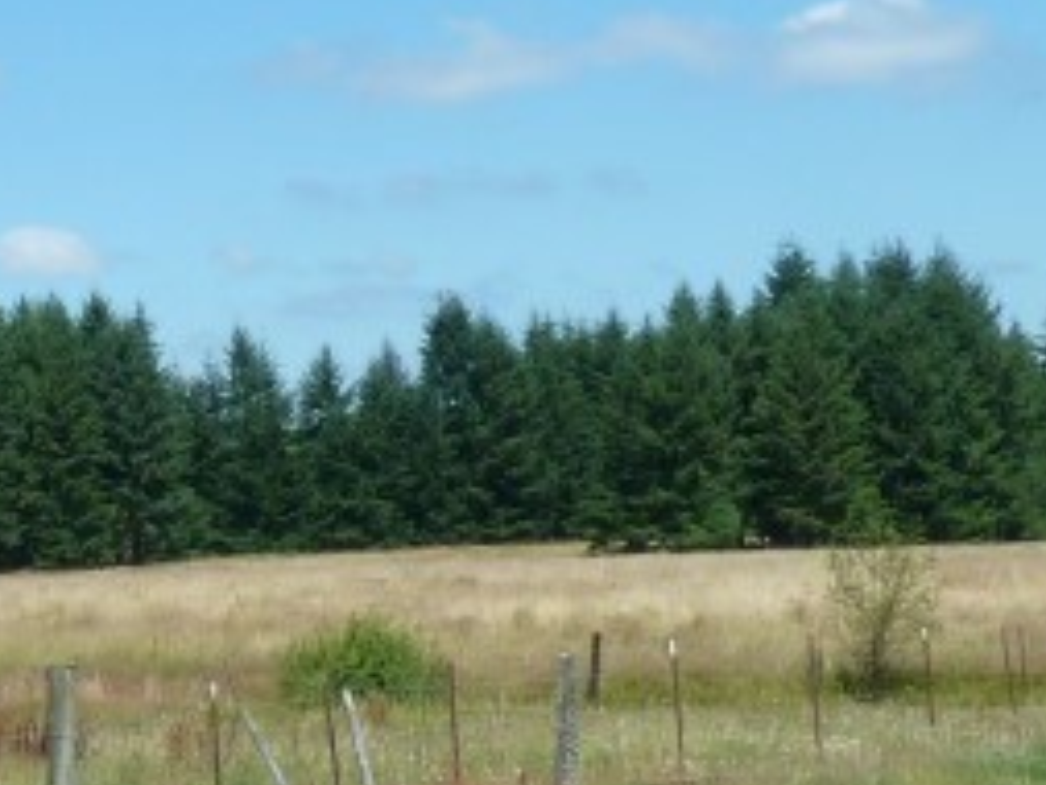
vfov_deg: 14.7
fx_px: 3053
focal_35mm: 101
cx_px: -872
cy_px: 322
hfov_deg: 16.2
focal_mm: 4.1
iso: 80
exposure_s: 1/400
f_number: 4.5
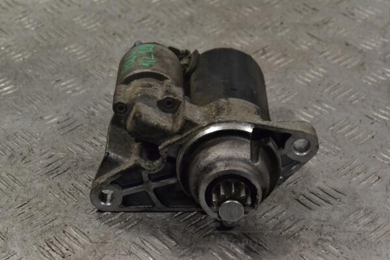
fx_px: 894
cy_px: 130
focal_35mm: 82
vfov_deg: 16.6
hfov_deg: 24.6
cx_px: 195
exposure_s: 1/320
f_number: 9
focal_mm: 55
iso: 3200
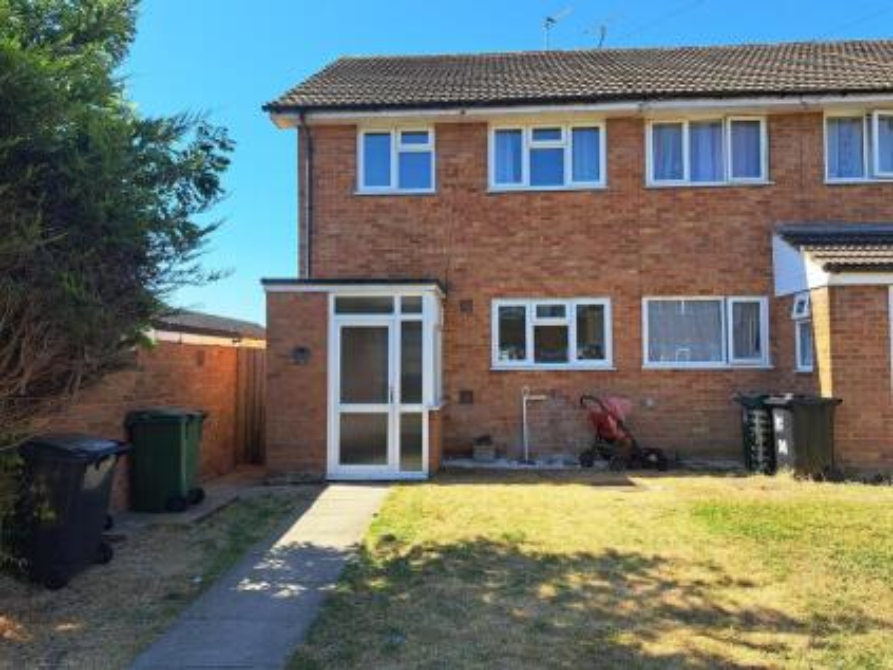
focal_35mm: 24
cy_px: 335
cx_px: 446
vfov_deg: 56.8
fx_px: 619
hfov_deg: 71.6
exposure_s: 1/610
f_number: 1.8
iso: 50
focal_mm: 5.23
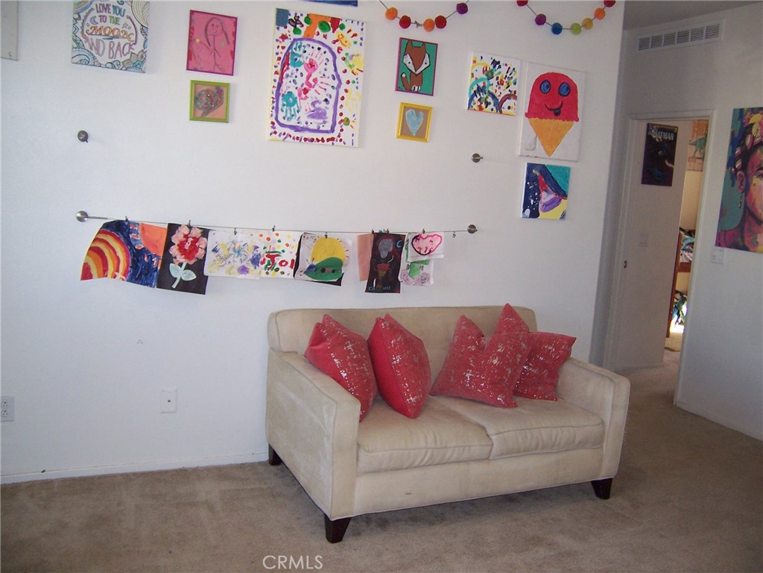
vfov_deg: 42.9
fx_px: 727
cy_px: 286
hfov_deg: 55.4
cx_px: 382
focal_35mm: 33
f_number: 2.8
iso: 140
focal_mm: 5.5
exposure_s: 1/60
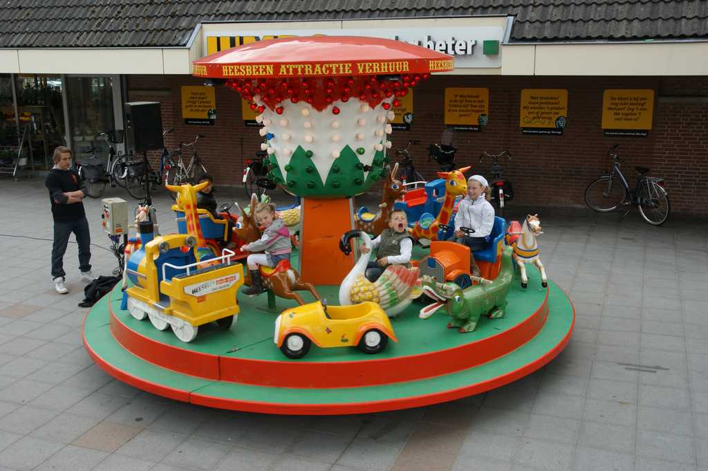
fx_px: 707
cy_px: 236
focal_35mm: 36
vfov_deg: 36.8
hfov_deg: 53.2
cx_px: 354
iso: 100
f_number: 7.1
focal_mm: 24
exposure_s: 1/60
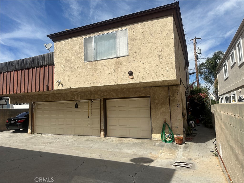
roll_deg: +1.7
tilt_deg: +6.0
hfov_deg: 71.6
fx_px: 169
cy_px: 92
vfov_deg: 56.8
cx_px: 122
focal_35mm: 24
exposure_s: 1/7576
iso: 80
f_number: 1.78
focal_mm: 6.86
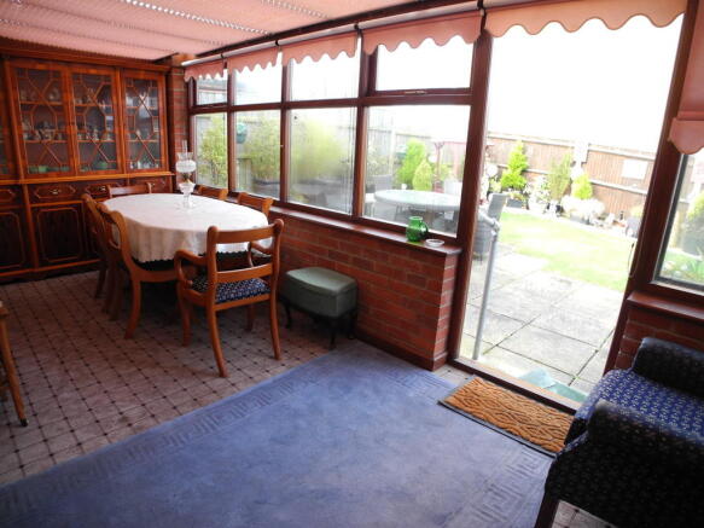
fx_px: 569
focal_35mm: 28
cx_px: 352
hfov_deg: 63.5
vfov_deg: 49.7
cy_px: 264
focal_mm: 6
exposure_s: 1/54.8
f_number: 2.8
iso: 100
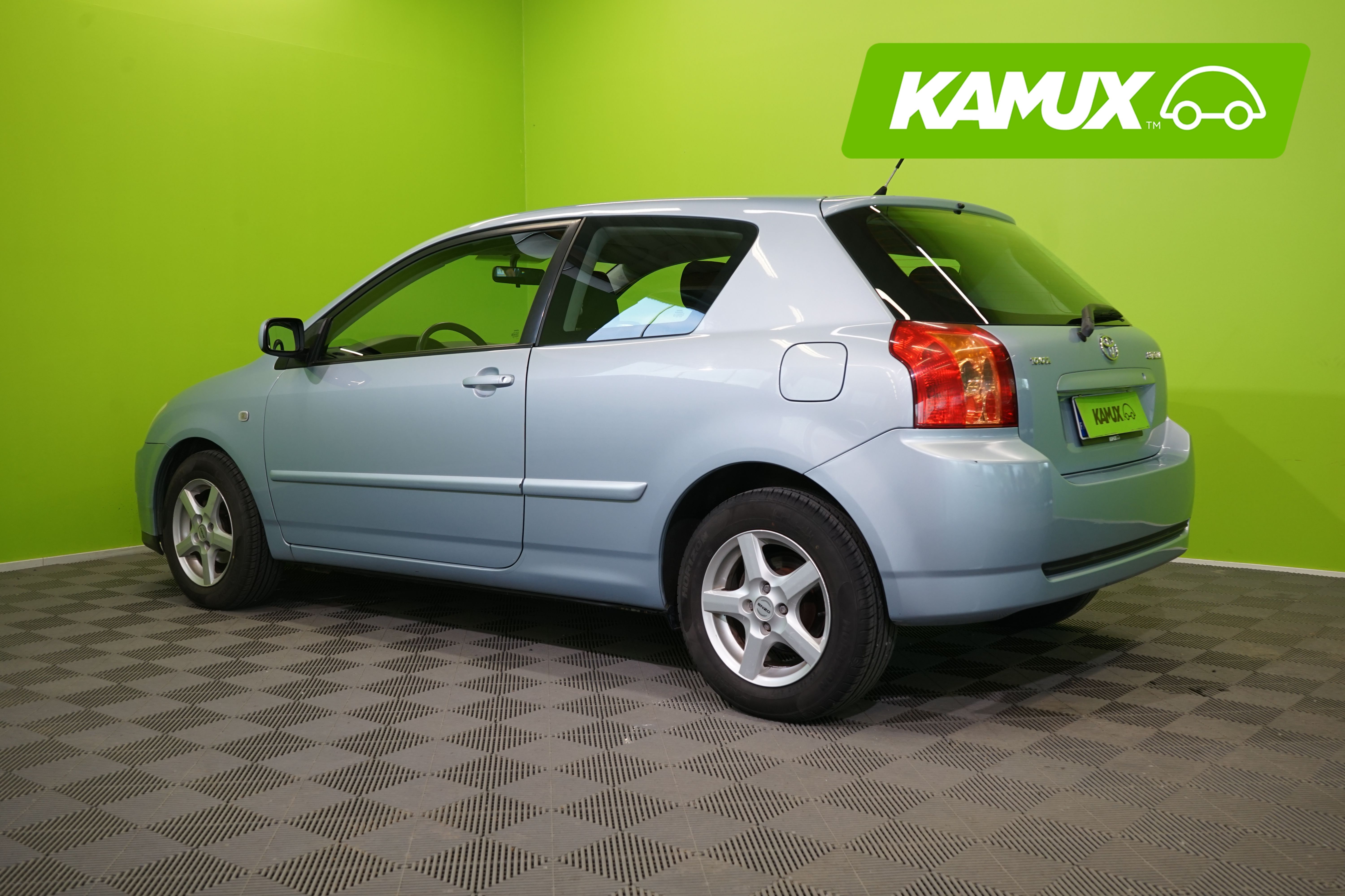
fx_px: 1308
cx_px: 672
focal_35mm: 35
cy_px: 448
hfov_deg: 54.4
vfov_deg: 37.9
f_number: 6.3
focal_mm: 35
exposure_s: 1/40
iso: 500
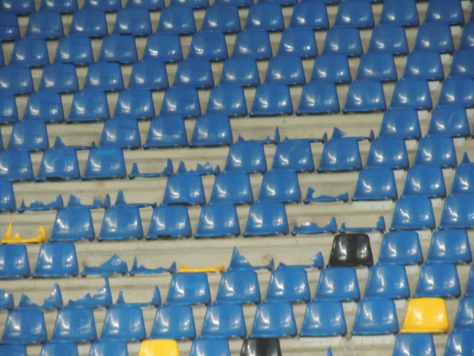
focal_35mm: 470
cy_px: 178
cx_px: 237
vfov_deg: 3.2
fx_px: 6436
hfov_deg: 4.2
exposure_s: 1/15
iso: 800
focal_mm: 83.8
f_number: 4.9
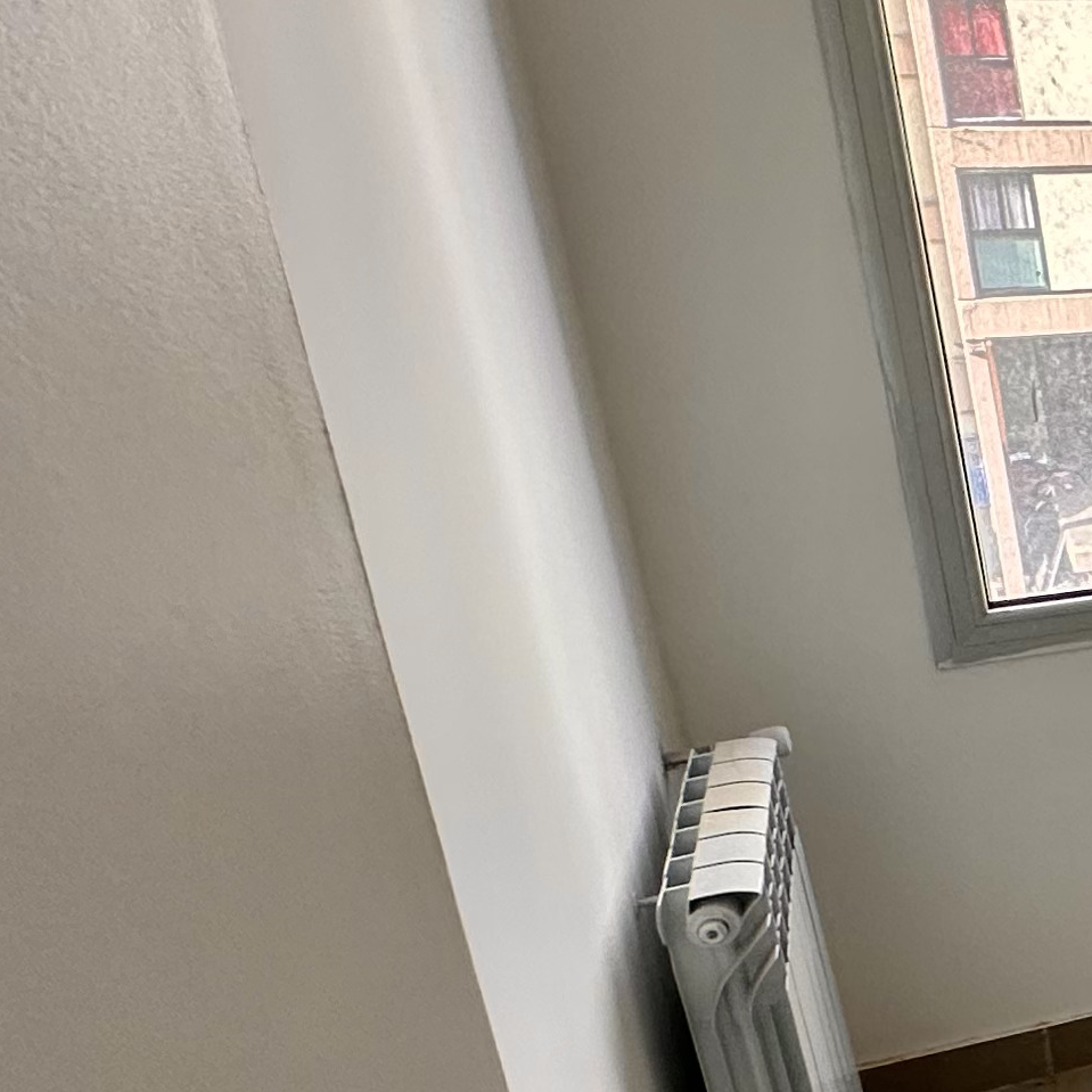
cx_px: 2101
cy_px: 592
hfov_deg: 20.0
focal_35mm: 52
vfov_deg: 32.8
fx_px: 1856
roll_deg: +0.1
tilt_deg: -16.4
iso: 80
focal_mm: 2.22
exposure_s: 1/99
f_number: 2.2
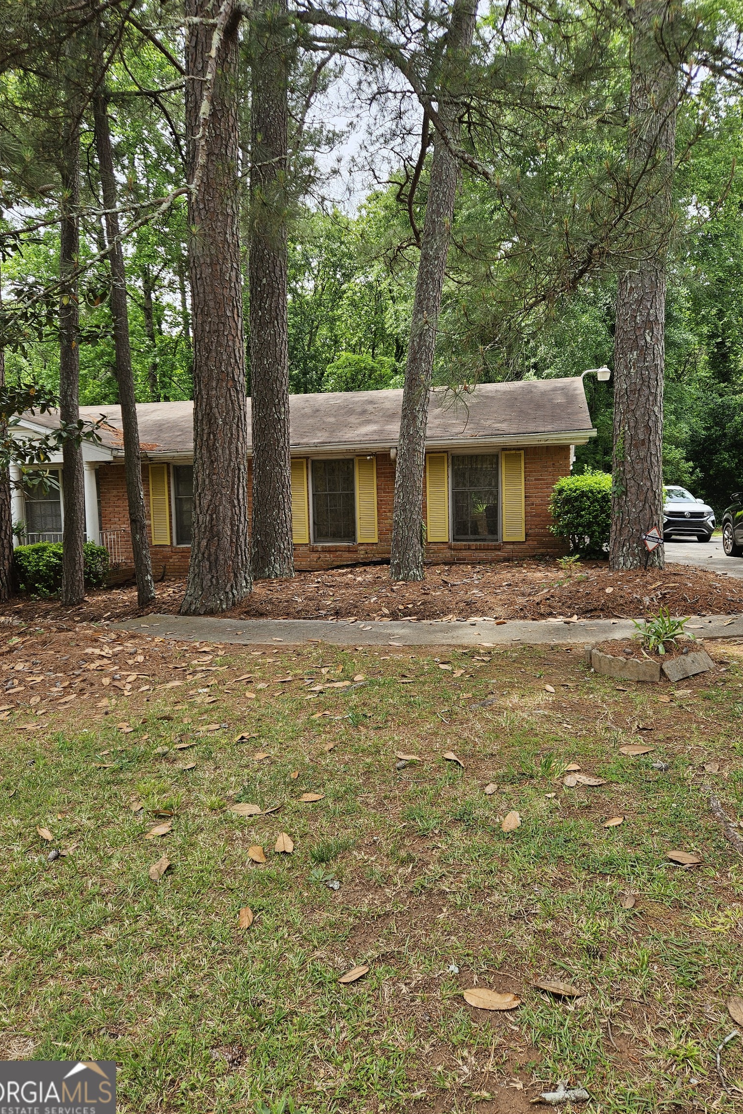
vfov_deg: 73.7
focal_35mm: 24
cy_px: 557
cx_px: 368
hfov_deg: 53.1
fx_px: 743
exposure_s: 1/327
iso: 25
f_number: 1.8
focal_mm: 5.4
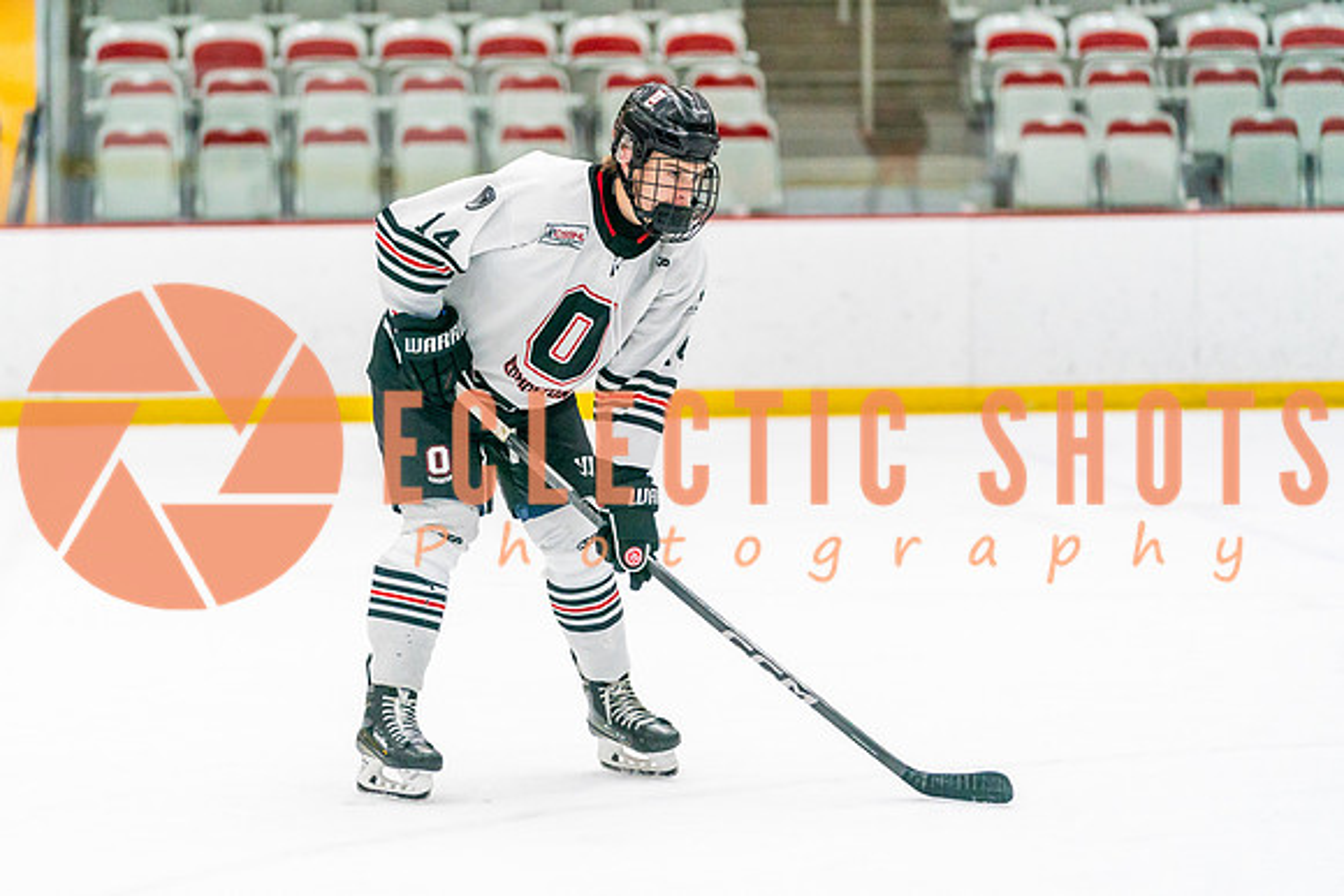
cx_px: 601
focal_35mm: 149
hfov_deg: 13.8
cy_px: 412
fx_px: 5554
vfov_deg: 9.2
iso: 3200
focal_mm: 123
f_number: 2.8
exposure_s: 1/1250
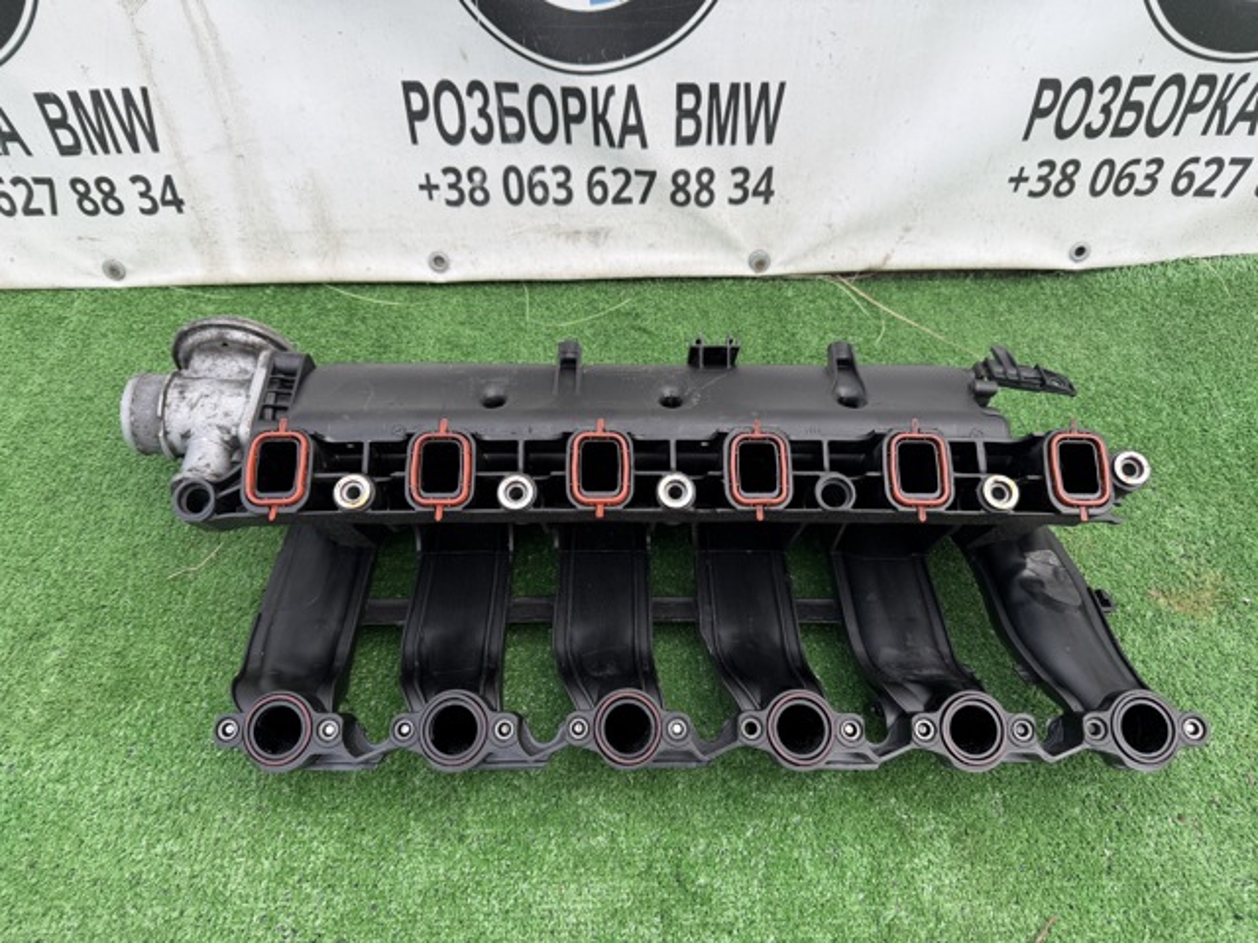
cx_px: 629
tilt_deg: -44.3
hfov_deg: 71.6
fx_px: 872
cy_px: 472
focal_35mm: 24
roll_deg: +2.4
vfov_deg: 56.8
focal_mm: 6.76
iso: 64
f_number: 1.78
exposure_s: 1/212
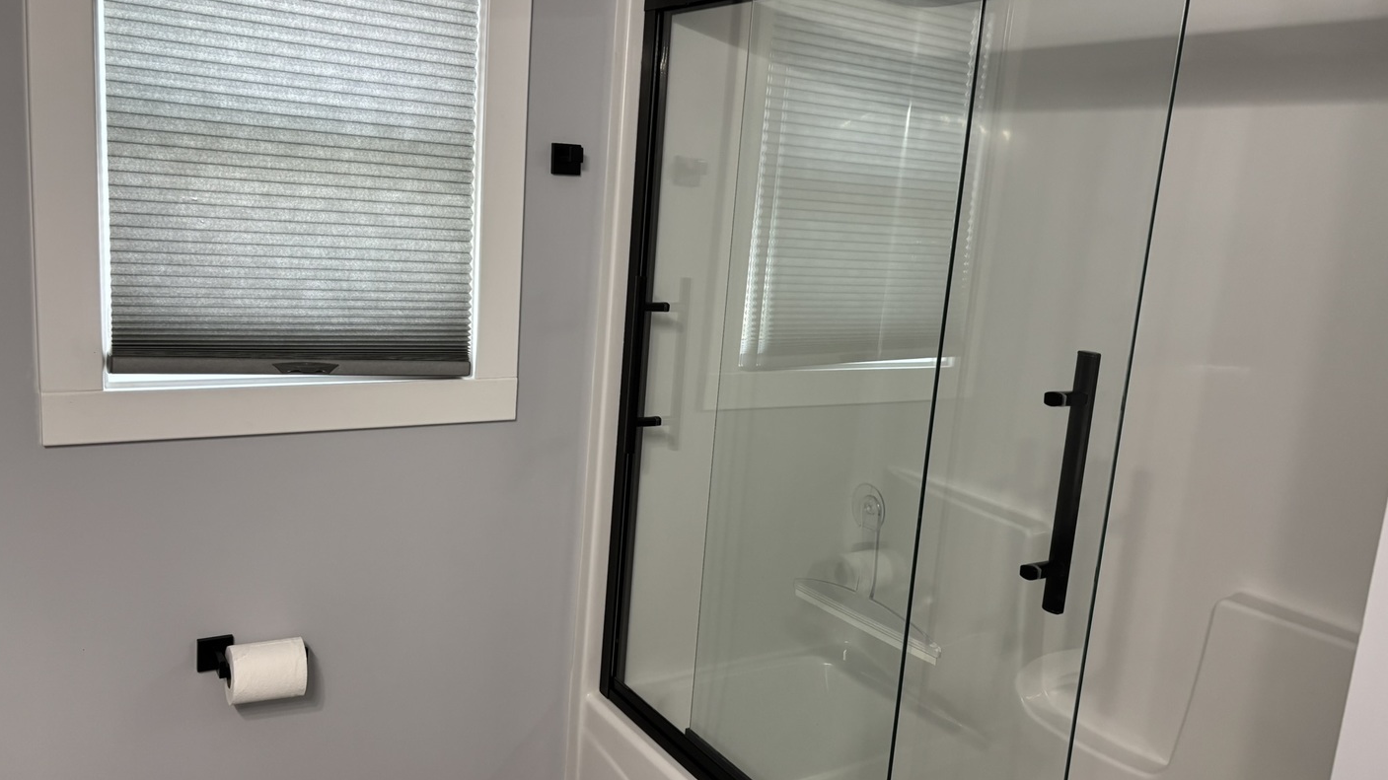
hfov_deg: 66.1
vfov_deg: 40.2
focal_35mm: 29
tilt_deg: -10.0
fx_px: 1067
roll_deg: -3.7
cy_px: 383
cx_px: 686
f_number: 1.6
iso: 160
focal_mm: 5.96
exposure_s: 1/60
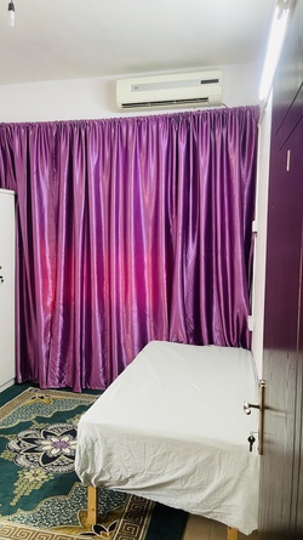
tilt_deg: -4.2
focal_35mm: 28
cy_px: 274
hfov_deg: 41.1
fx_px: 400
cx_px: 110
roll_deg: -0.2
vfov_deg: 67.9
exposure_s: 1/73
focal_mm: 5.1
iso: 125
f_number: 1.6
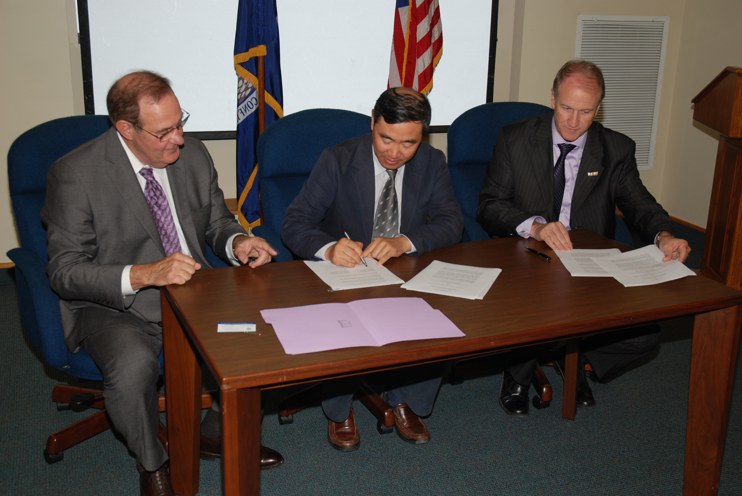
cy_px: 248
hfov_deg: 51.2
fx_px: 774
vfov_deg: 35.6
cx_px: 371
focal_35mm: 38
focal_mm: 25
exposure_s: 1/60
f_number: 5
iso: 200
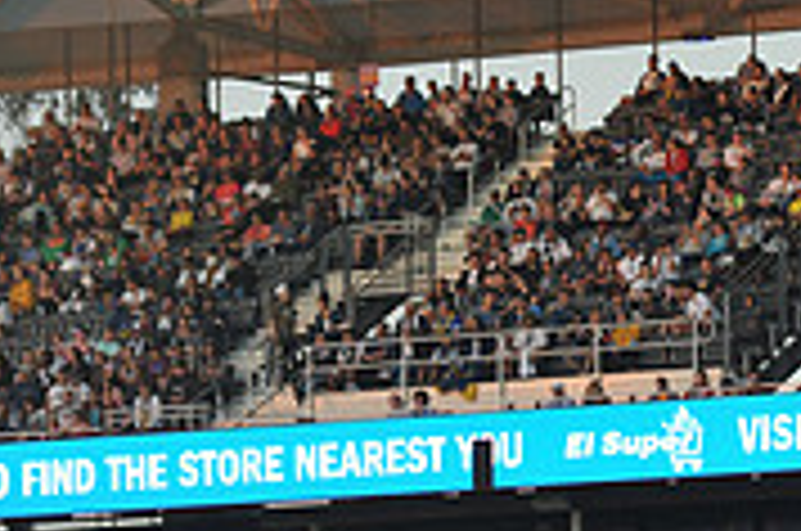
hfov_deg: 5.4
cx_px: 792
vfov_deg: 3.6
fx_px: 8418
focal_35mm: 379
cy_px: 720
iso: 640
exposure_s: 1/800
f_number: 2.8
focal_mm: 116
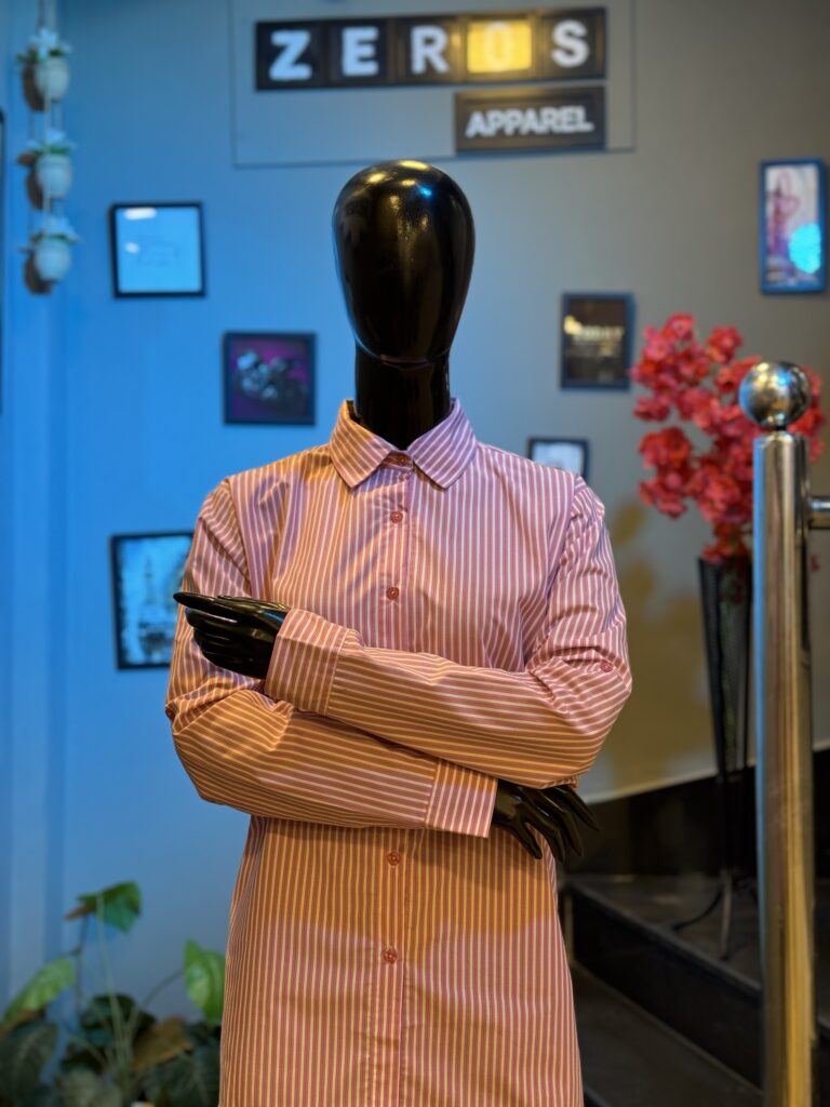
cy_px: 554
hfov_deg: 30.3
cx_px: 415
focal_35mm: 48
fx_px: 1535
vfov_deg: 39.7
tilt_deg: +2.5
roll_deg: -0.1
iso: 64
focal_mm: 6.76
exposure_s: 1/50
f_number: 1.78
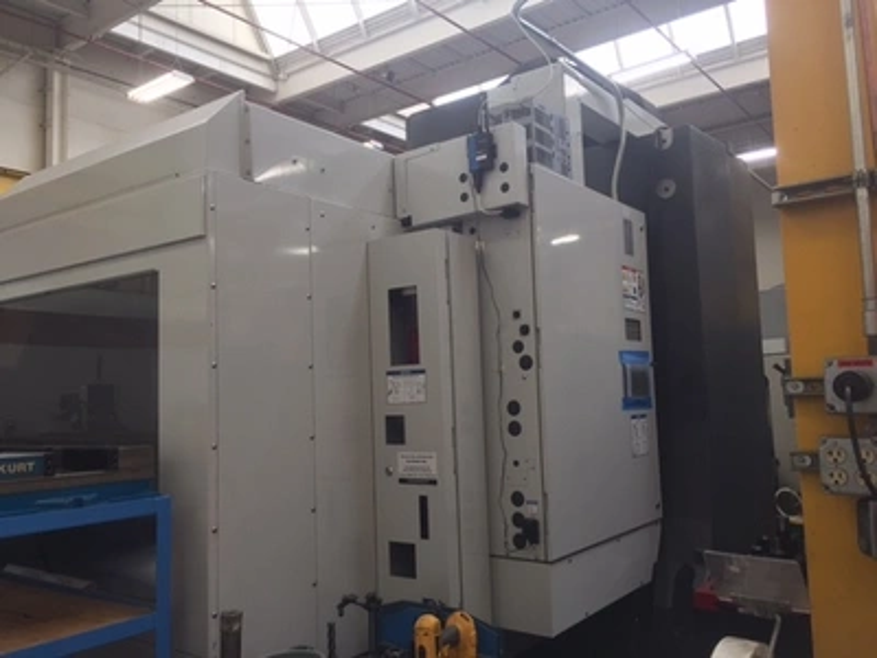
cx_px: 438
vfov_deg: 48.2
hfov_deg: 61.7
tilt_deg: +5.9
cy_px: 329
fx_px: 735
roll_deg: +0.9
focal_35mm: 29
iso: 40
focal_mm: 4.15
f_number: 2.2
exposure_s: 1/60
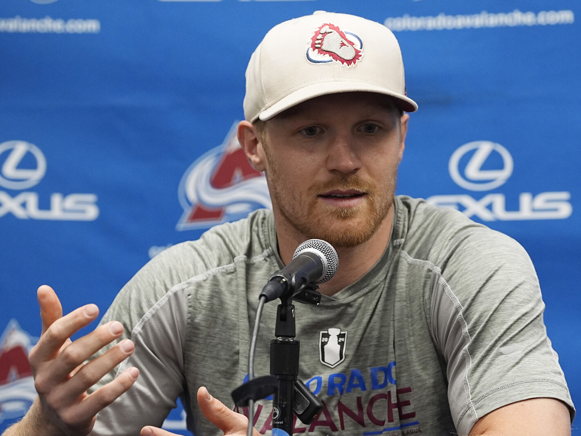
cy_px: 218
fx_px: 4263
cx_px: 321
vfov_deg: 5.9
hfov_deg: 7.8
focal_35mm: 254
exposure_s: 1/200
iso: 2000
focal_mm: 156
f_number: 3.2
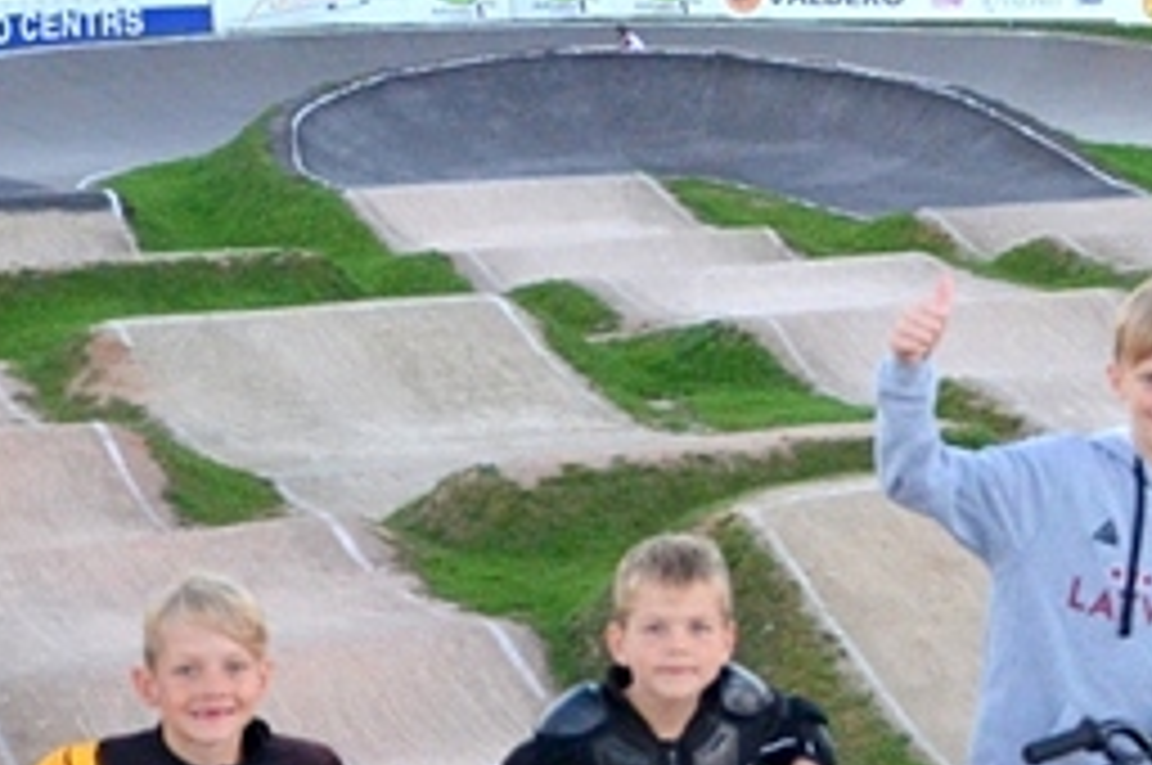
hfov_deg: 14.8
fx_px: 4219
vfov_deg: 10.3
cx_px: 1548
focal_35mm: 132
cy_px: 104
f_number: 3.8
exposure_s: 1/500
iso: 900
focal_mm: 22
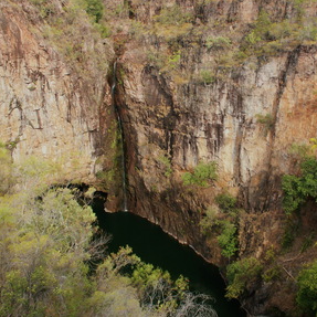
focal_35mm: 42
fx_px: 435
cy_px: 157
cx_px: 206
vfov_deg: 40.0
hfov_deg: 39.6
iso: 50
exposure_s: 1/50
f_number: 7.1
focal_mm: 5.86
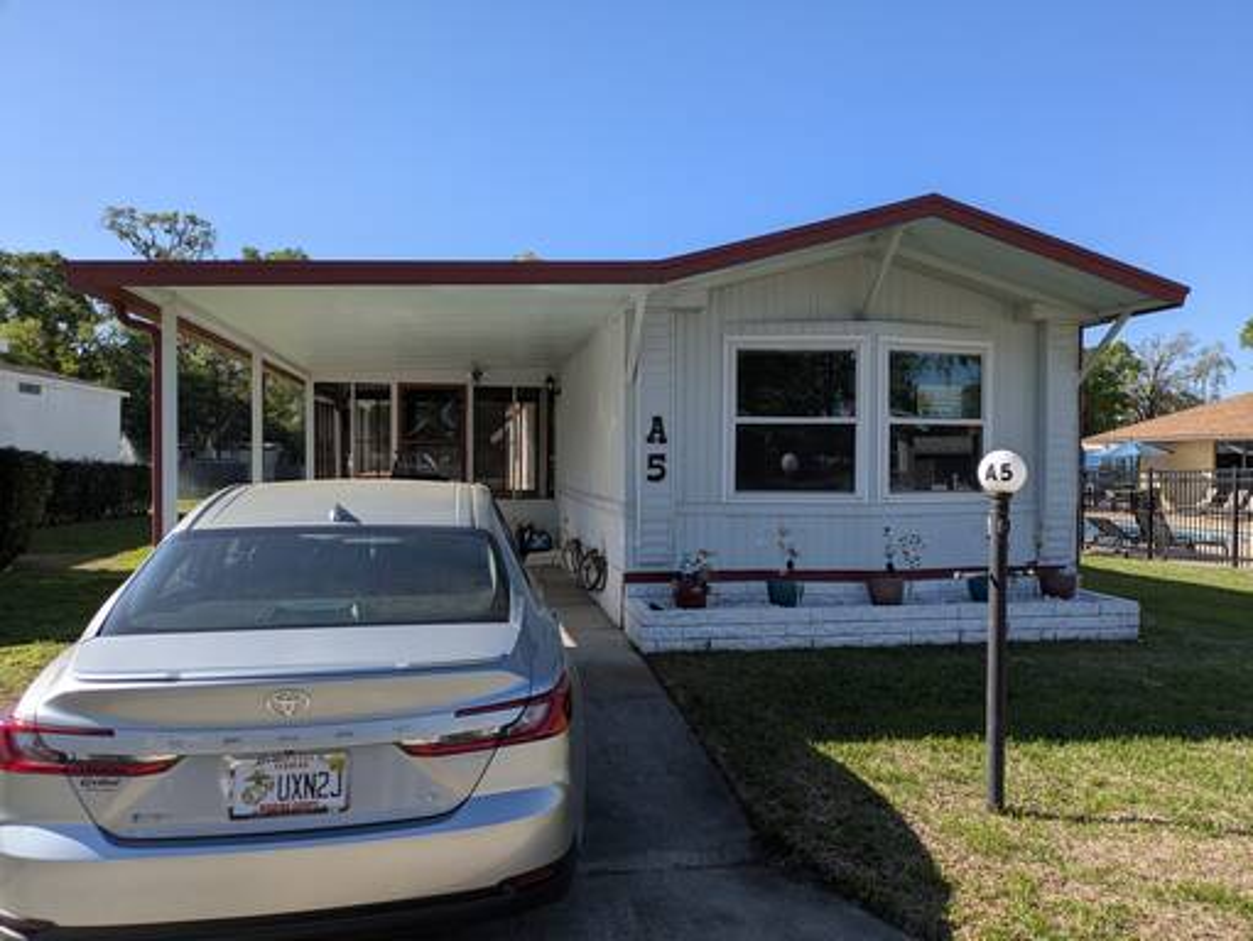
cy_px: 470
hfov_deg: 69.4
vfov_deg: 54.9
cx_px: 626
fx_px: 906
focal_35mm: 25
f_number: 1.89
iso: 49
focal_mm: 5.43
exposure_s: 1/1546
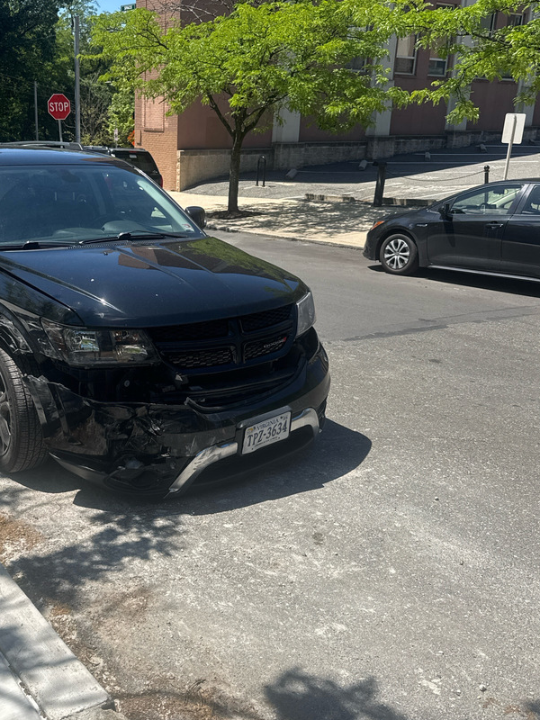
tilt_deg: -17.4
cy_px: 342
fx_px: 749
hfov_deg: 38.9
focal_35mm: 36
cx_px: 152
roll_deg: -1.8
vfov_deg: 51.3
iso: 80
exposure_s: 1/4608
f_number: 1.78
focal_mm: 6.76
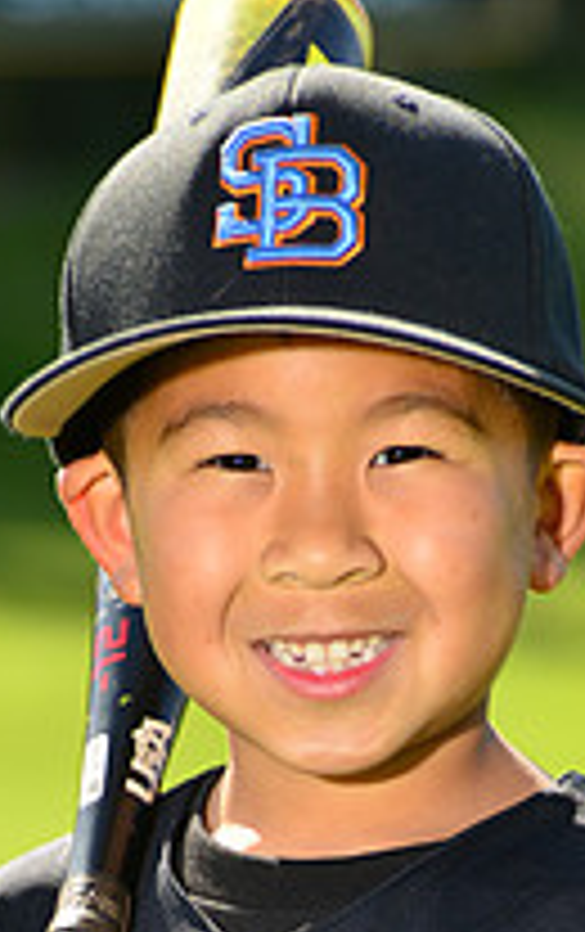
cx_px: 304
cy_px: 1121
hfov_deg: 2.7
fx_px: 12329
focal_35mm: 485
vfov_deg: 4.3
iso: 200
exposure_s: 1/250
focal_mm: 170
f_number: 8
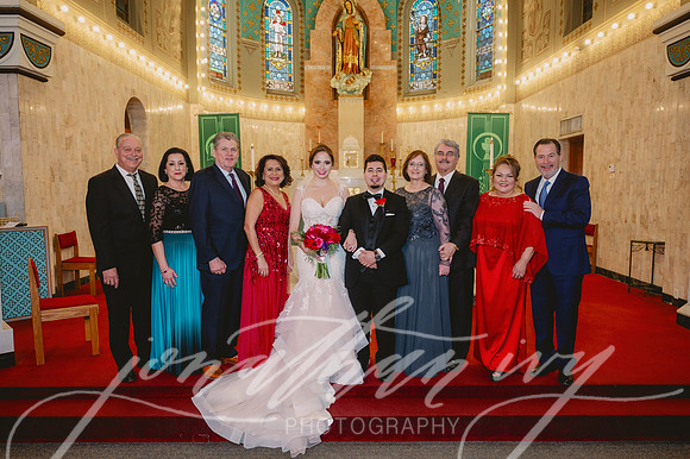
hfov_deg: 66.4
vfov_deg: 47.1
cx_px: 345
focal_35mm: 28
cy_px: 230
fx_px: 527
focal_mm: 27.5
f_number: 4
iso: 1000
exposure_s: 1/125
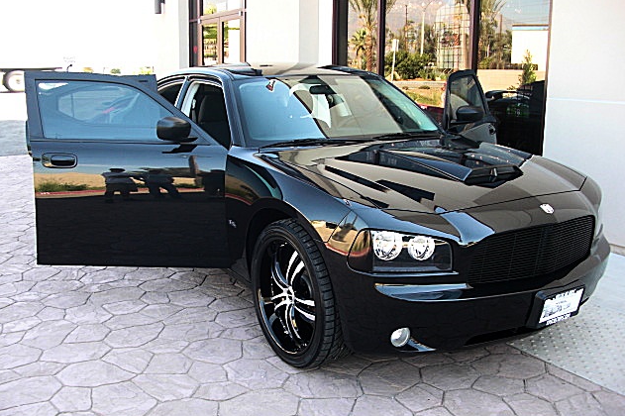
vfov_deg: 35.0
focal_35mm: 38
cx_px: 316
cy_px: 220
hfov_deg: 50.7
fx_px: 659
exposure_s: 1/60
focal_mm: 6.3
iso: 50
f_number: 2.8
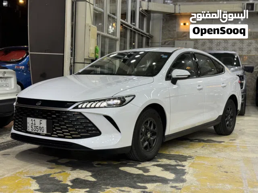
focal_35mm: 48
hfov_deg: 39.7
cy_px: 96
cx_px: 129
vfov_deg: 30.3
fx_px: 358
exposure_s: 1/121
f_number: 1.78
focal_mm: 6.76
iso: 50
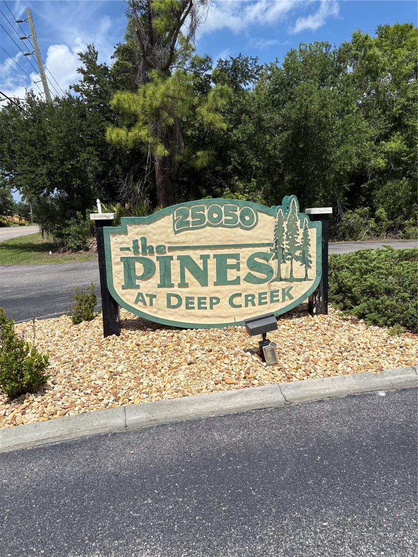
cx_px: 209
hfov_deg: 53.1
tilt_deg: -8.2
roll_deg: +1.2
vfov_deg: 67.3
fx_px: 419
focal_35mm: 26
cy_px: 278
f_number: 1.6
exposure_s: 1/5814
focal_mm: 5.96
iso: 50
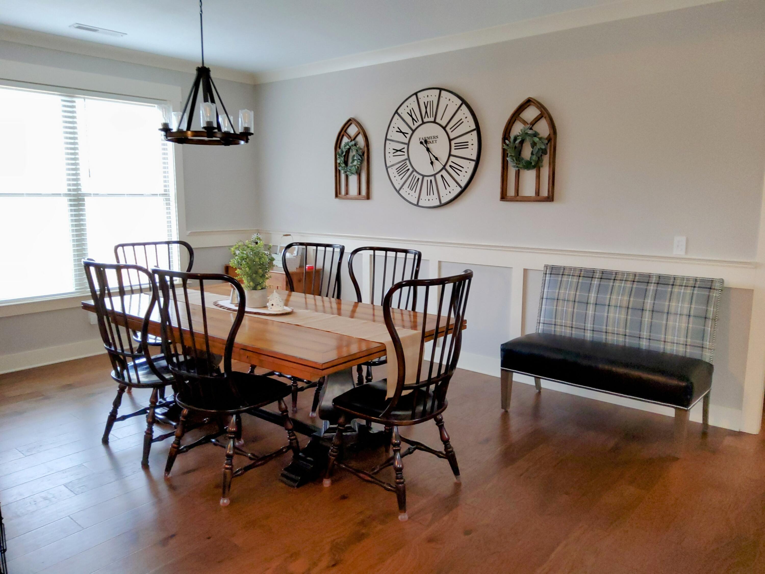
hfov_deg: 67.3
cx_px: 382
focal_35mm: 26
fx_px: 575
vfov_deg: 53.1
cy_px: 287
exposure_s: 1/20
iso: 125
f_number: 2
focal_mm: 3.08
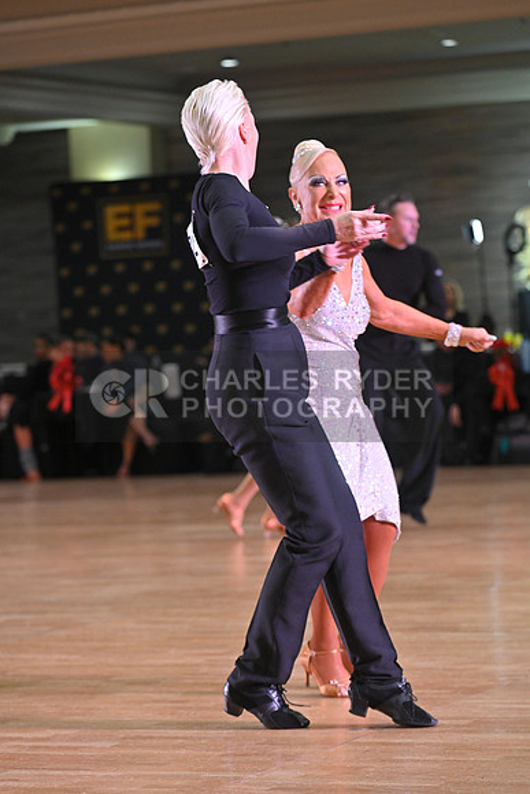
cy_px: 397
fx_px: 2692
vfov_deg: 16.8
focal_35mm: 122
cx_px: 265
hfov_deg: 11.2
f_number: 5
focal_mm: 122
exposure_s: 1/320
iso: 3200
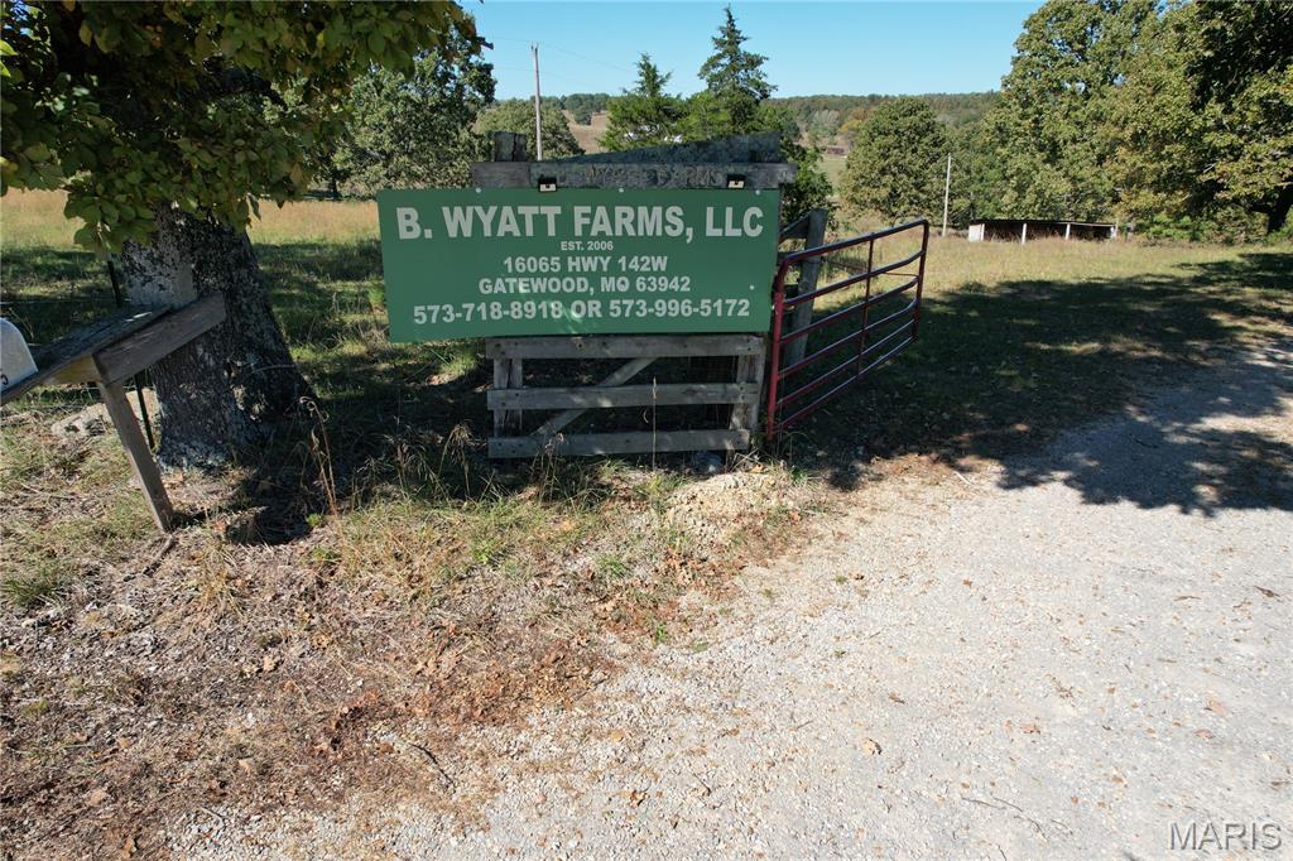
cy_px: 430
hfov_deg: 78.6
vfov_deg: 57.2
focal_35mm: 22
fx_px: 790
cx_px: 646
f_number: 2.8
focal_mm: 8.38
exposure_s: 1/1500
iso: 100
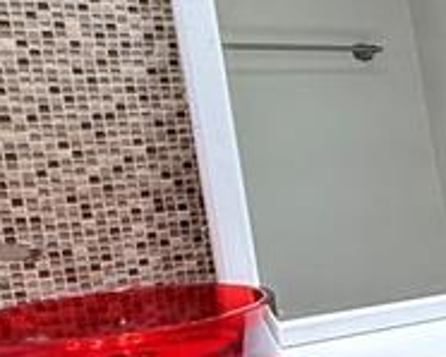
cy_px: 224
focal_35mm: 75
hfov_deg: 14.6
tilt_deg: -8.3
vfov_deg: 20.4
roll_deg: -1.4
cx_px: 1101
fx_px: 991
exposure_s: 1/60
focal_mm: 2.22
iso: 400
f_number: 2.2
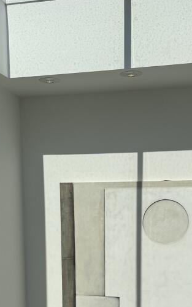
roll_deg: +0.0
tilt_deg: -7.4
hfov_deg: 24.9
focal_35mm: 52
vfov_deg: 37.0
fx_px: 435
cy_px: 260
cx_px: 99
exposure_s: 1/14286
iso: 80
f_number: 1.78
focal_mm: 6.76
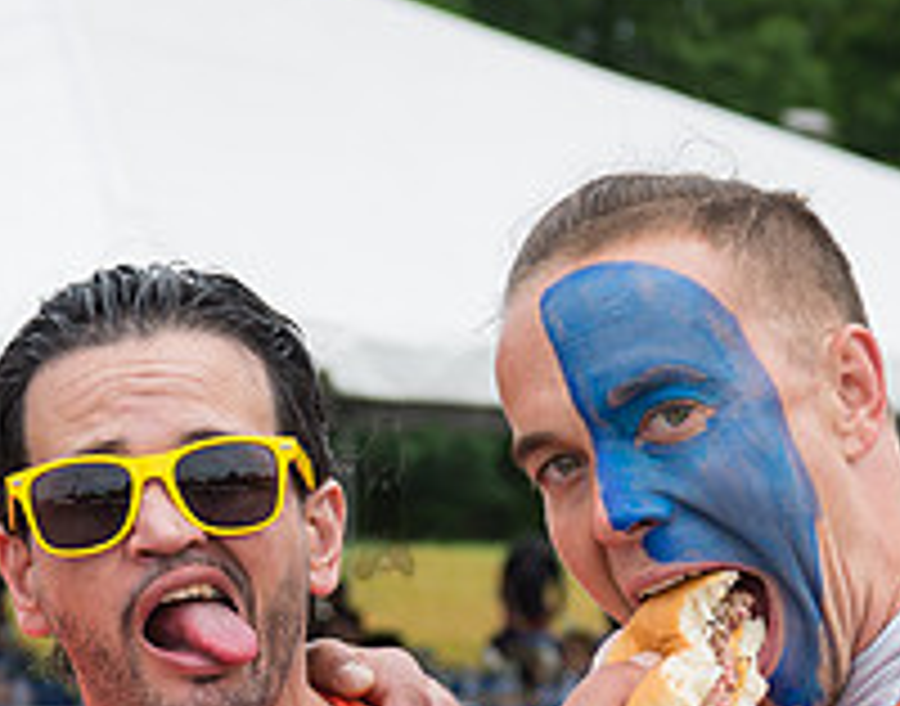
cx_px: 225
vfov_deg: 10.5
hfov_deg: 13.5
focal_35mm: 143
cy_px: 794
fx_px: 3781
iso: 200
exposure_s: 1/1000
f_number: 3.5
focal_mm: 38
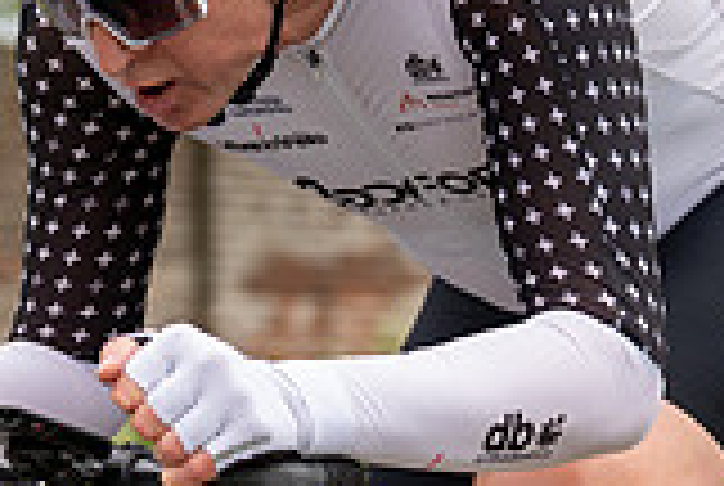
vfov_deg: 5.5
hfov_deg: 8.1
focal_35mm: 252
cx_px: -36
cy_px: 88
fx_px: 5077
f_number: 3.5
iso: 200
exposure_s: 1/1000
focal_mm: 70
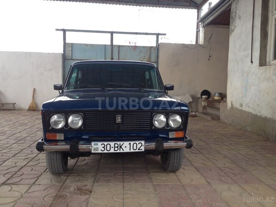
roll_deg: -1.3
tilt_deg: -4.9
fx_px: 279
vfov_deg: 40.7
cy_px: 104
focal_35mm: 35
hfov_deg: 52.6
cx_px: 138
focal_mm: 4.28
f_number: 2.4
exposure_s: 1/149
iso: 50
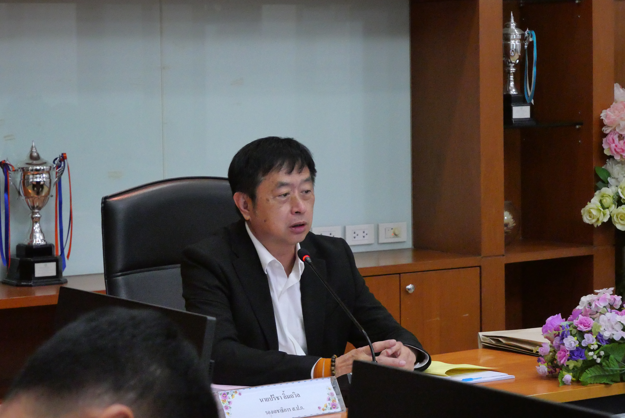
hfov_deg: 19.8
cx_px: 312
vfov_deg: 13.3
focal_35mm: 103
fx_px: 1789
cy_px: 209
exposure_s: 1/125
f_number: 5.6
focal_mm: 50
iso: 6400
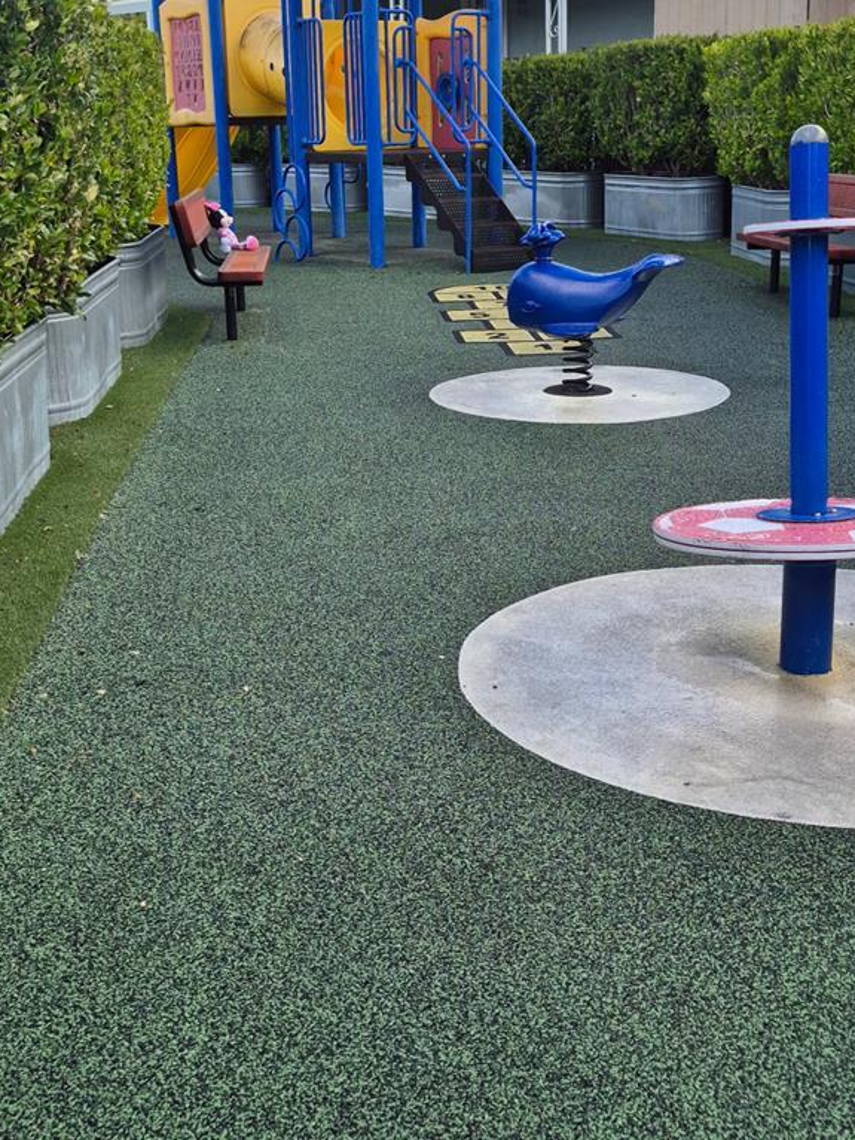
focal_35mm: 45
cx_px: 422
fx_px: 1482
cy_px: 520
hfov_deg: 32.2
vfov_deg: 42.0
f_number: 1.8
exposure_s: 1/710
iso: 25
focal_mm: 5.4
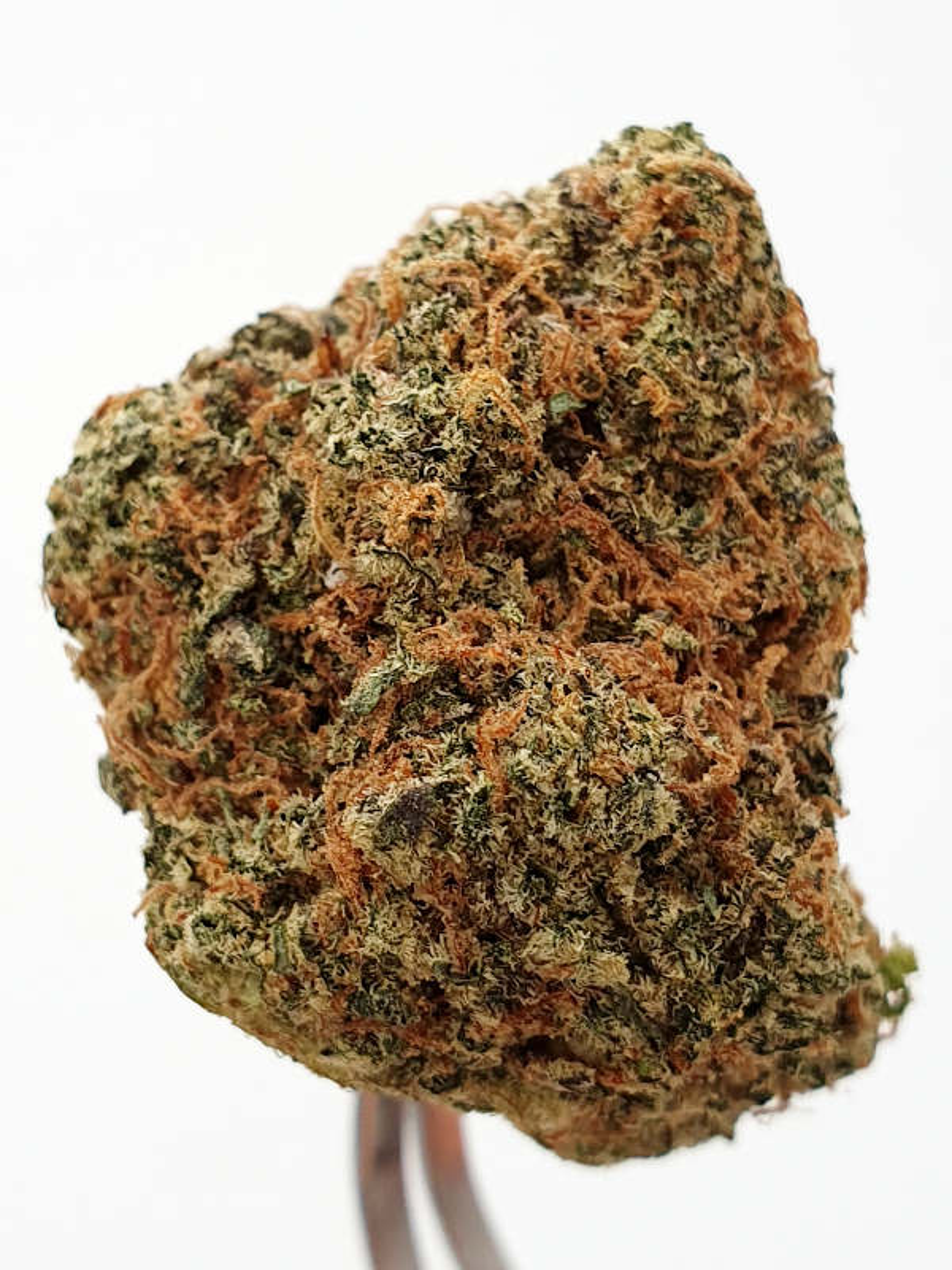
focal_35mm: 26
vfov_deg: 67.3
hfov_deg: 53.1
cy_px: 635
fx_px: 953
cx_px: 476
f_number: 2.4
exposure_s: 1/211
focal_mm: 4.3
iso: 50
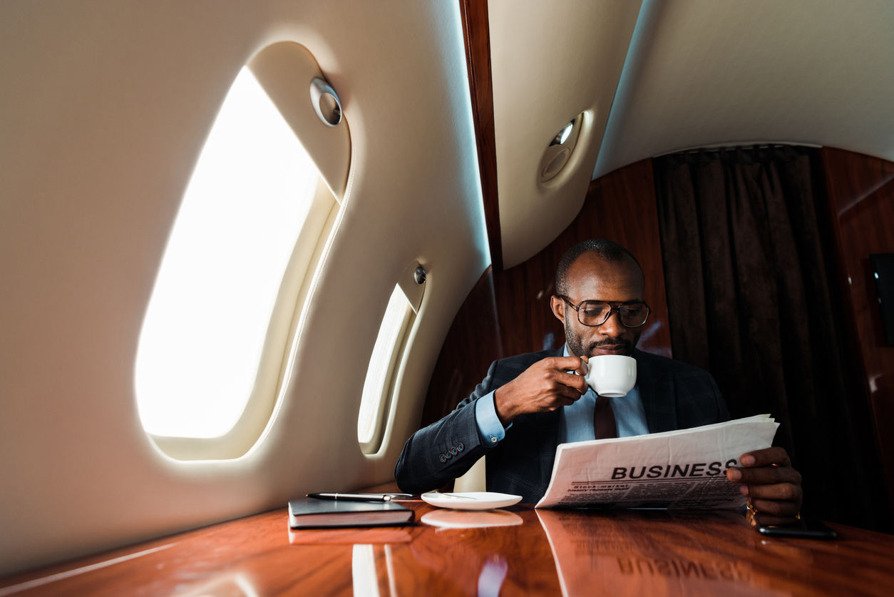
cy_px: 298
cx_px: 447
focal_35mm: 24
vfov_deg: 53.2
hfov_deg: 73.7
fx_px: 596
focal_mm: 24
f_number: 4
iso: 100
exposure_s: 1/200
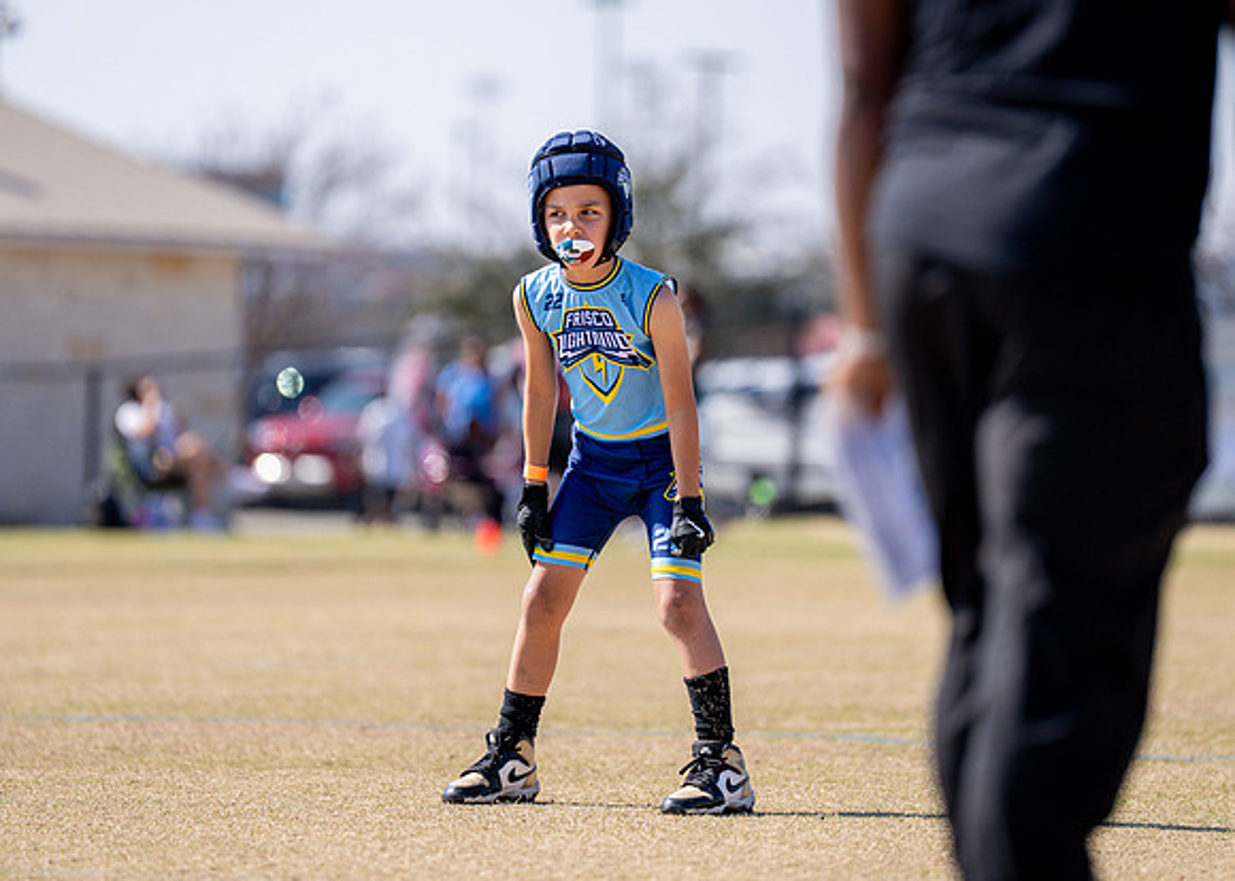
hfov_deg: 7.9
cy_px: 351
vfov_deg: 5.6
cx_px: 590
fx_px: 8943
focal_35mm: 255
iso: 100
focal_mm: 200
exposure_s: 1/2500
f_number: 2.8
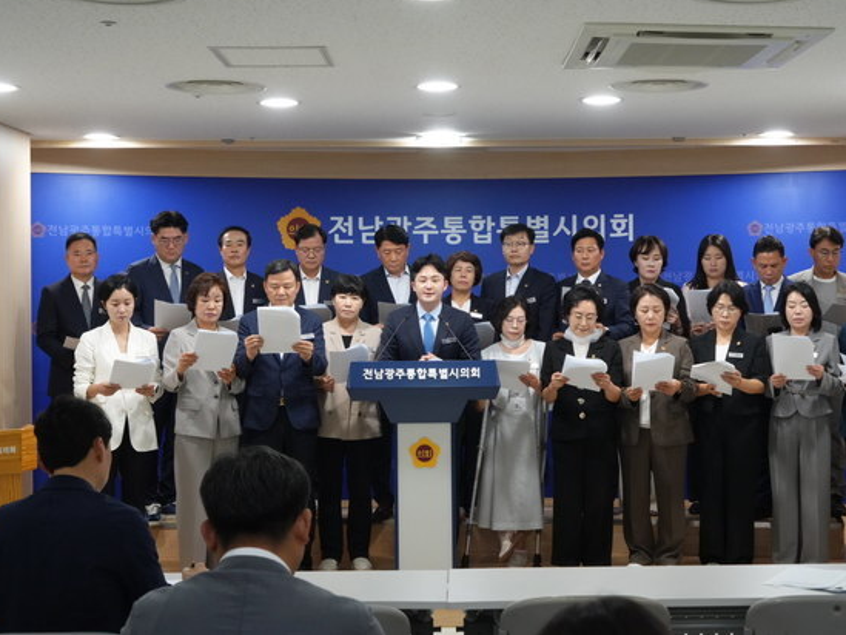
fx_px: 1344
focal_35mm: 55
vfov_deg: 26.6
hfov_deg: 34.9
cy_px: 313
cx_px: 468
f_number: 8
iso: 3200
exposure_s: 1/125
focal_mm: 50
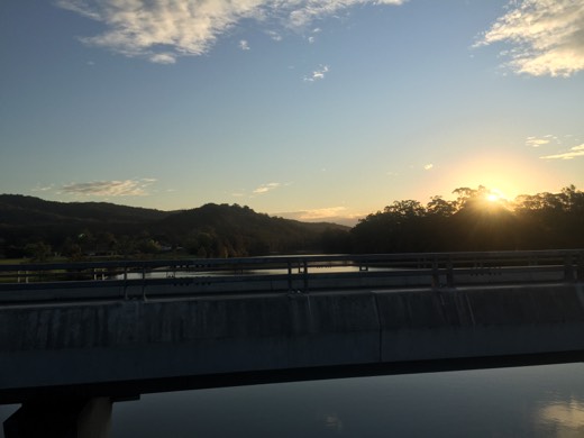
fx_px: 489
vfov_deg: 48.2
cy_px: 219
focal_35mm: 29
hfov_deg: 61.7
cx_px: 292
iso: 32
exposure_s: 1/1647
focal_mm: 4.15
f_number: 2.2
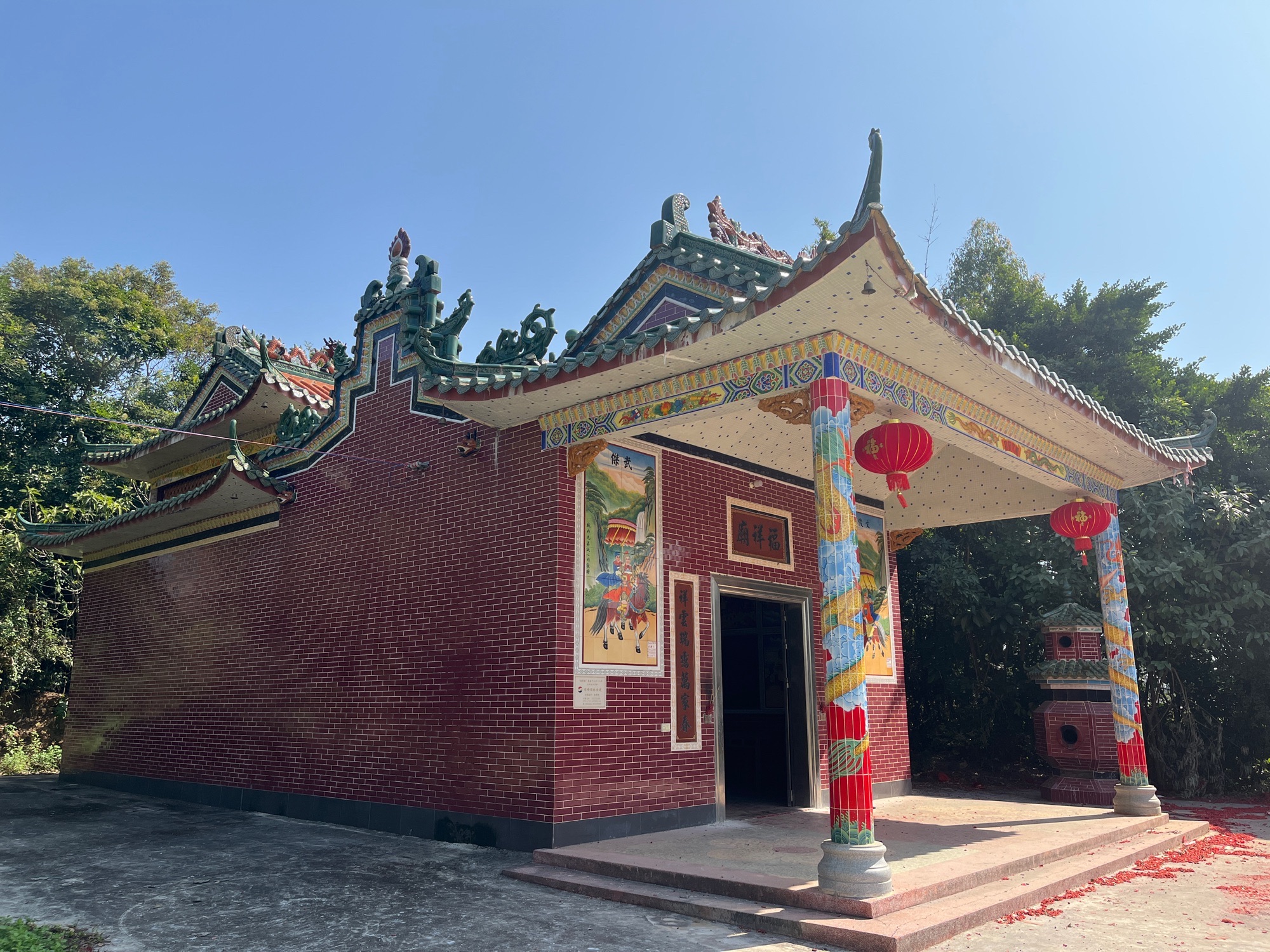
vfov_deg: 53.1
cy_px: 476
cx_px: 635
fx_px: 954
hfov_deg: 67.3
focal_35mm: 26
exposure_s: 1/2688
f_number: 1.6
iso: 50
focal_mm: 5.1
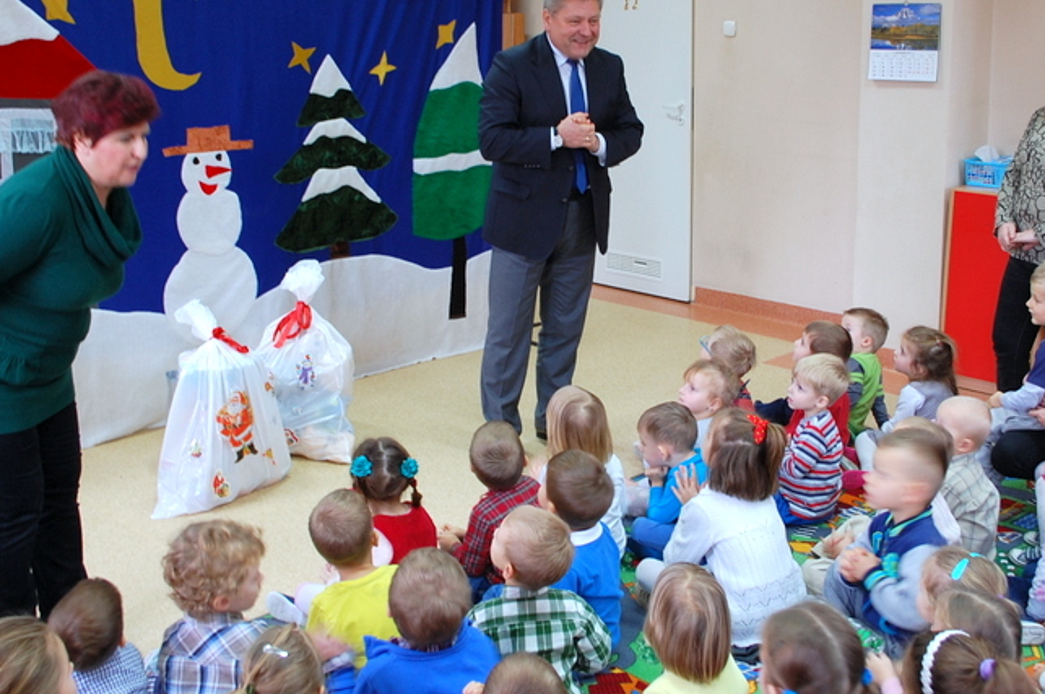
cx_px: 559
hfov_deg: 46.4
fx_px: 1218
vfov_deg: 31.7
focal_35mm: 42
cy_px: 256
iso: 200
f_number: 4.5
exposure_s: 1/10
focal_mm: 18
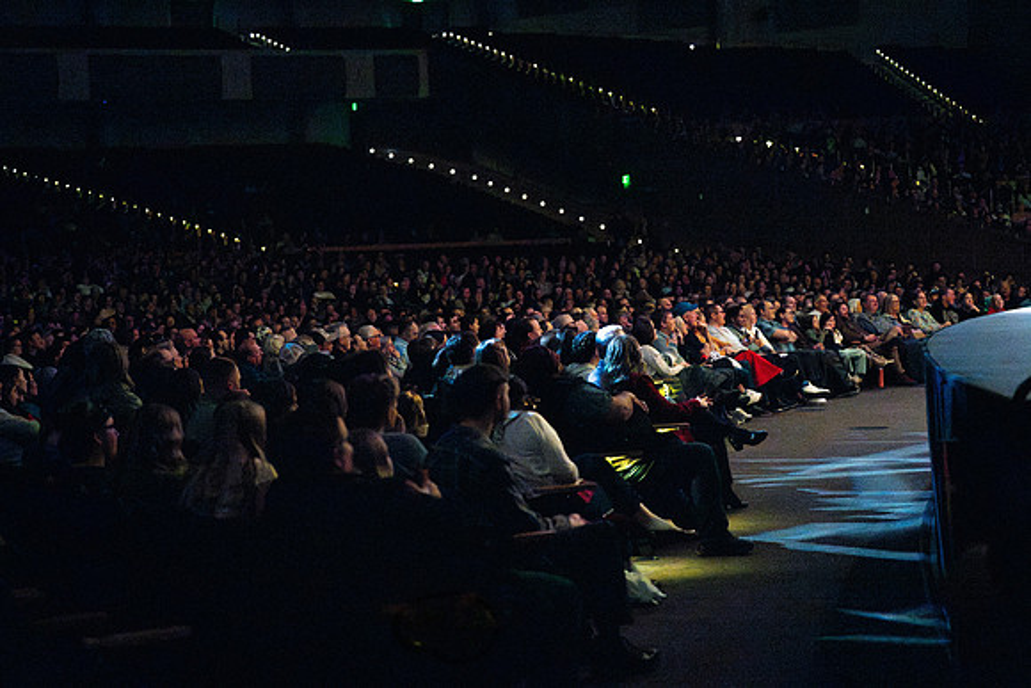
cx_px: 516
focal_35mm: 71
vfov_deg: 19.2
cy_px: 344
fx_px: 2034
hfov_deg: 28.4
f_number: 2.8
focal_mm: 71
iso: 16000
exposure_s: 1/320
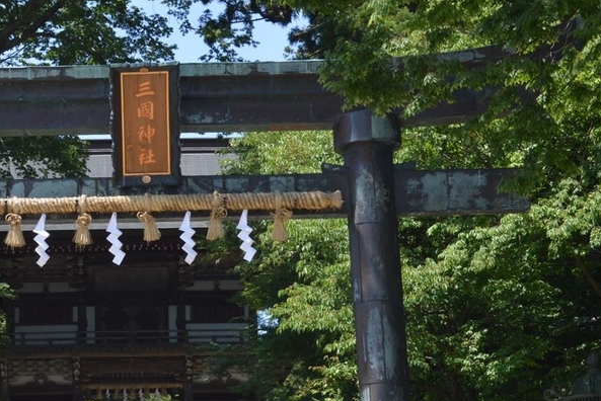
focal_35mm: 97
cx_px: 88
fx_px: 1620
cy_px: 322
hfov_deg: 20.7
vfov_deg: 14.0
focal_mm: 32
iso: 400
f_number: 9
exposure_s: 1/320
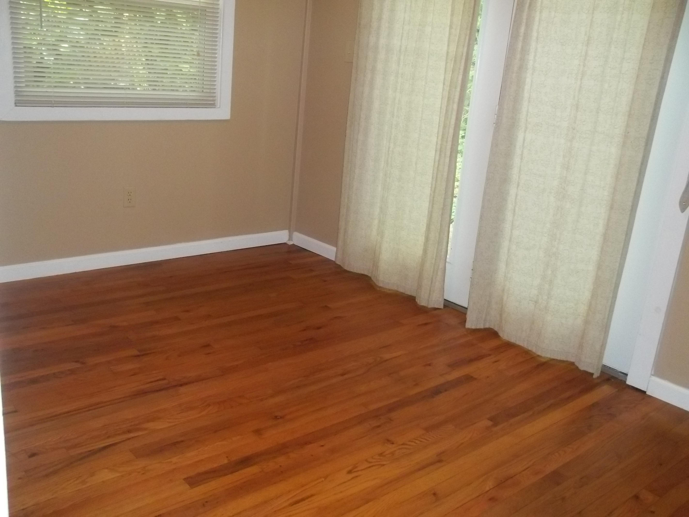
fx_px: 657
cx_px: 344
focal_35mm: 33
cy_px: 258
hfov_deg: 55.4
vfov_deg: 42.9
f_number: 3.3
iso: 320
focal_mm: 5.9
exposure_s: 1/30
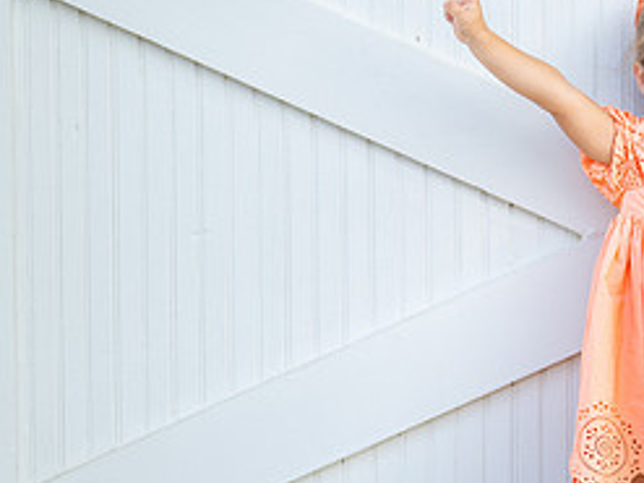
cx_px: 678
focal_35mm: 127
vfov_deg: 11.7
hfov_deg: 15.2
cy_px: 269
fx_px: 2362
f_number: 1.2
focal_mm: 50
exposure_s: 1/500
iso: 100
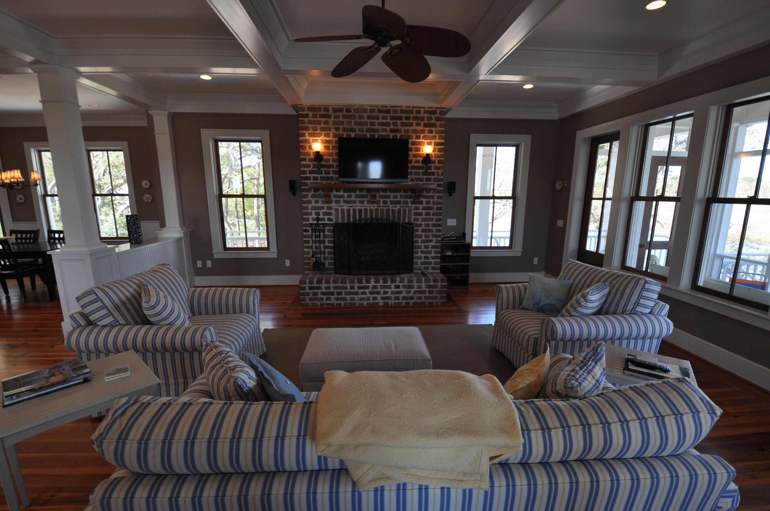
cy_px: 256
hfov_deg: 100.5
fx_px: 320
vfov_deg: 77.2
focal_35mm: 15
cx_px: 385
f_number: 4.5
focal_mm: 10
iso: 400
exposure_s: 1/80
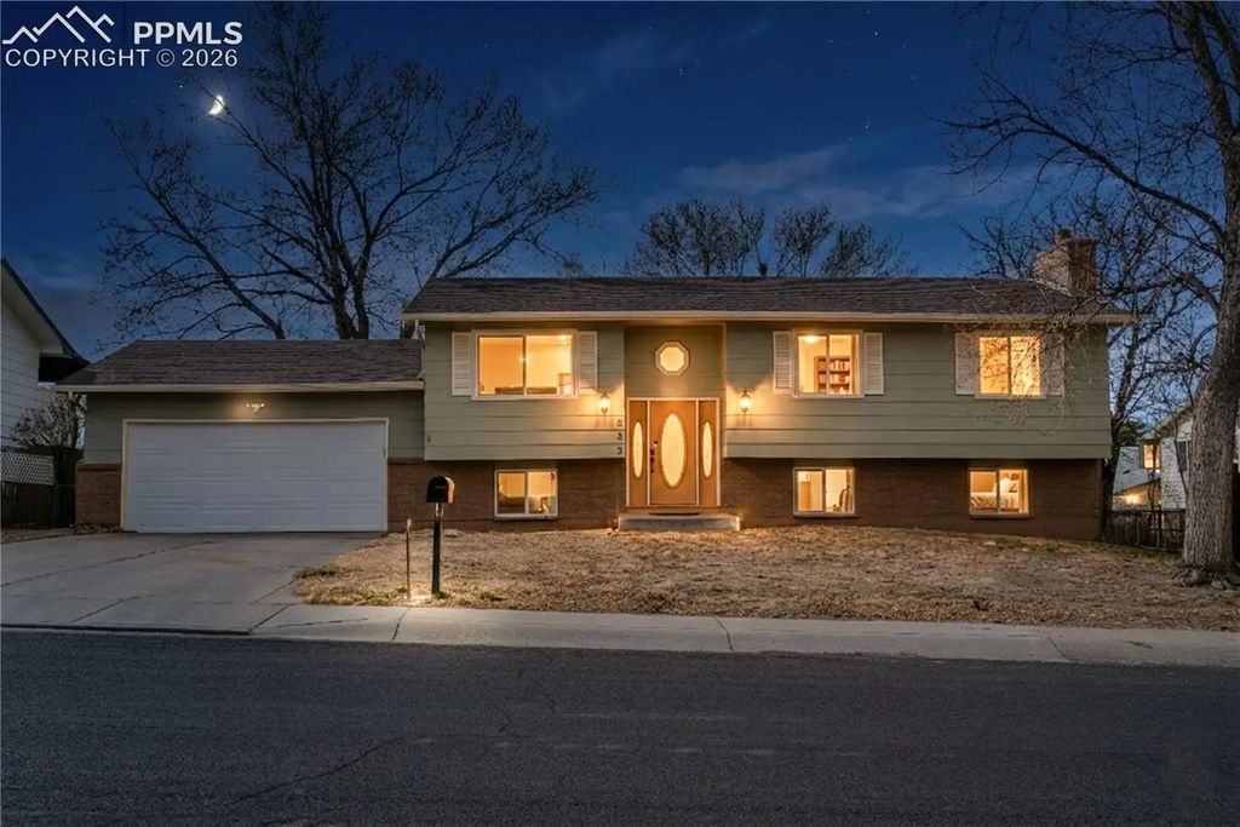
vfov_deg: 38.4
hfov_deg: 55.1
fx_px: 1188
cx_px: 620
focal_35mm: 34
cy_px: 414
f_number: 8
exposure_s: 1/100
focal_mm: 23
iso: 100
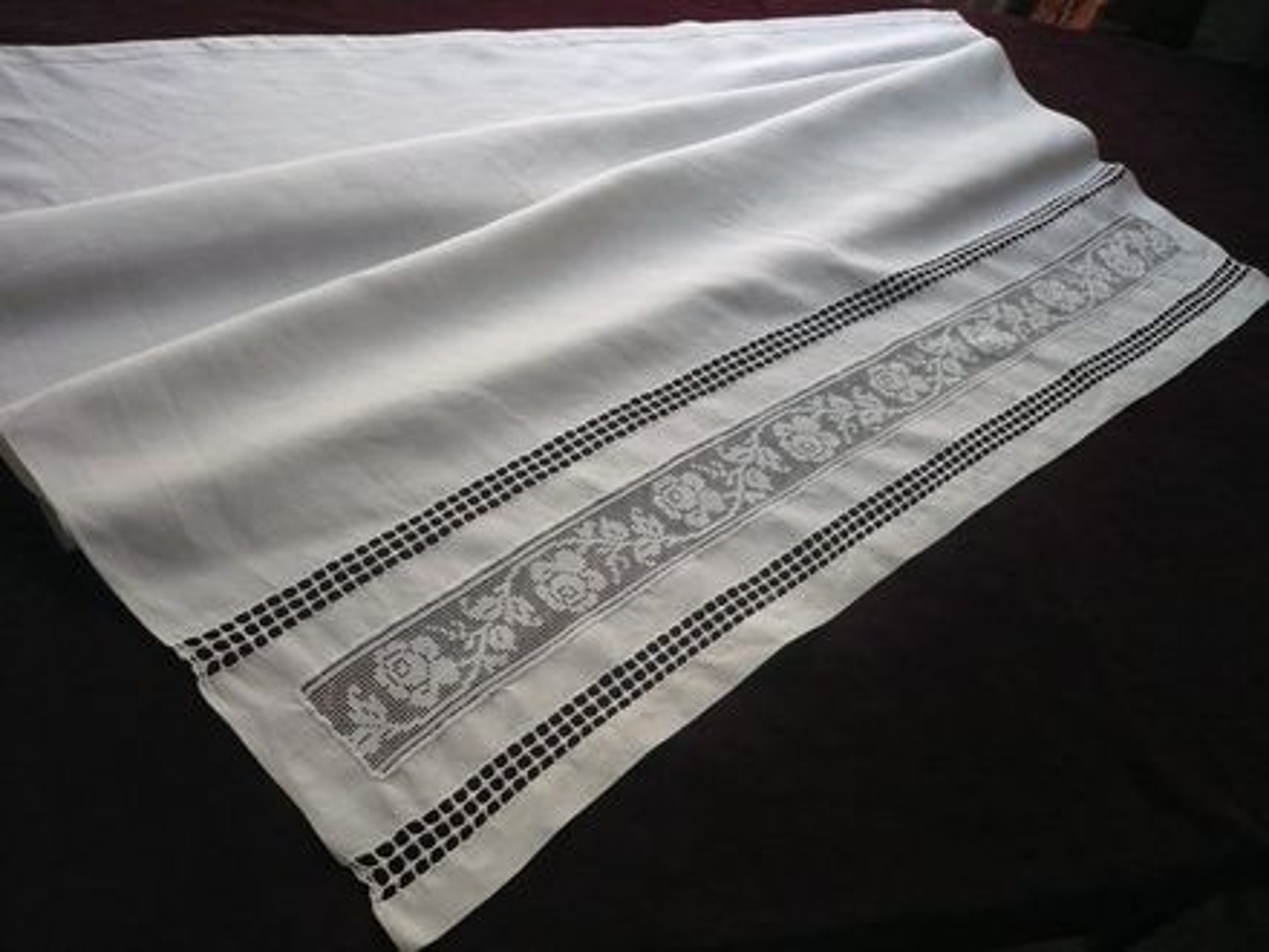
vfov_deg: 40.7
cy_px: 476
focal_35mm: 35
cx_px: 634
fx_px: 1283
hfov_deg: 52.6
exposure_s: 1/160
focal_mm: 5.8
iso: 400
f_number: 2.8
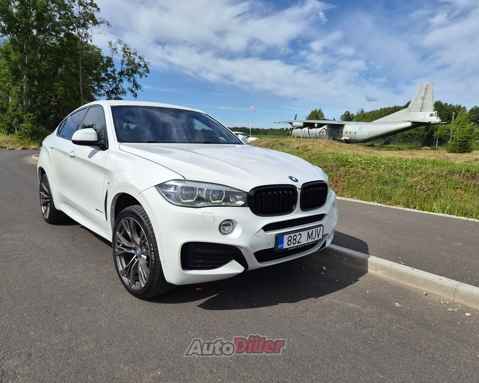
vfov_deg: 58.8
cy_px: 192
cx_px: 235
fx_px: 340
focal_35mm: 24
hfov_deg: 70.3
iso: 80
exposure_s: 1/6736
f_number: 1.8
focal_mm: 5.4
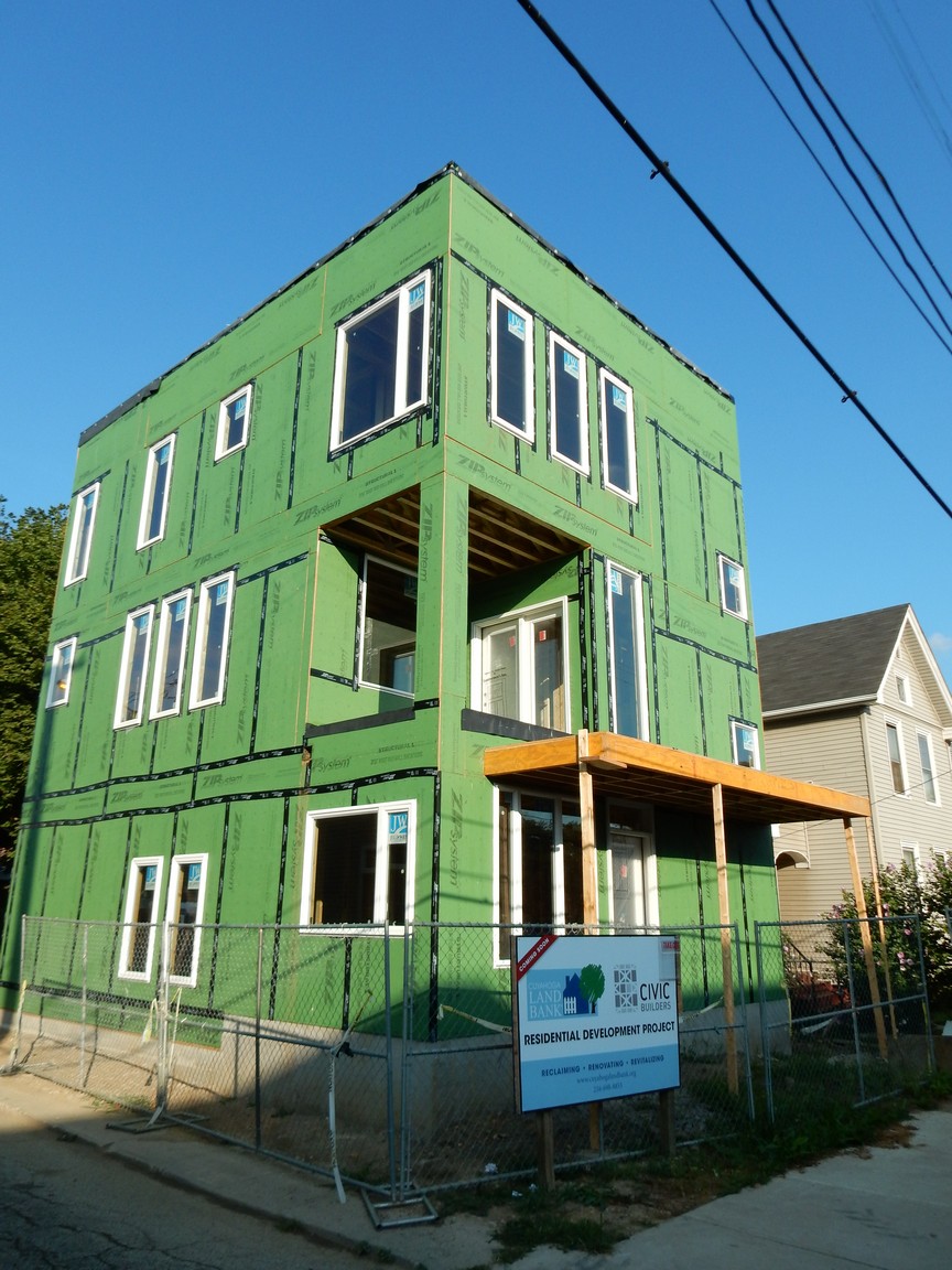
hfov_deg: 54.9
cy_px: 635
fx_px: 917
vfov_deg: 69.4
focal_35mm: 25
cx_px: 476
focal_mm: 4.5
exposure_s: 1/1000
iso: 125
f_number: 3.7
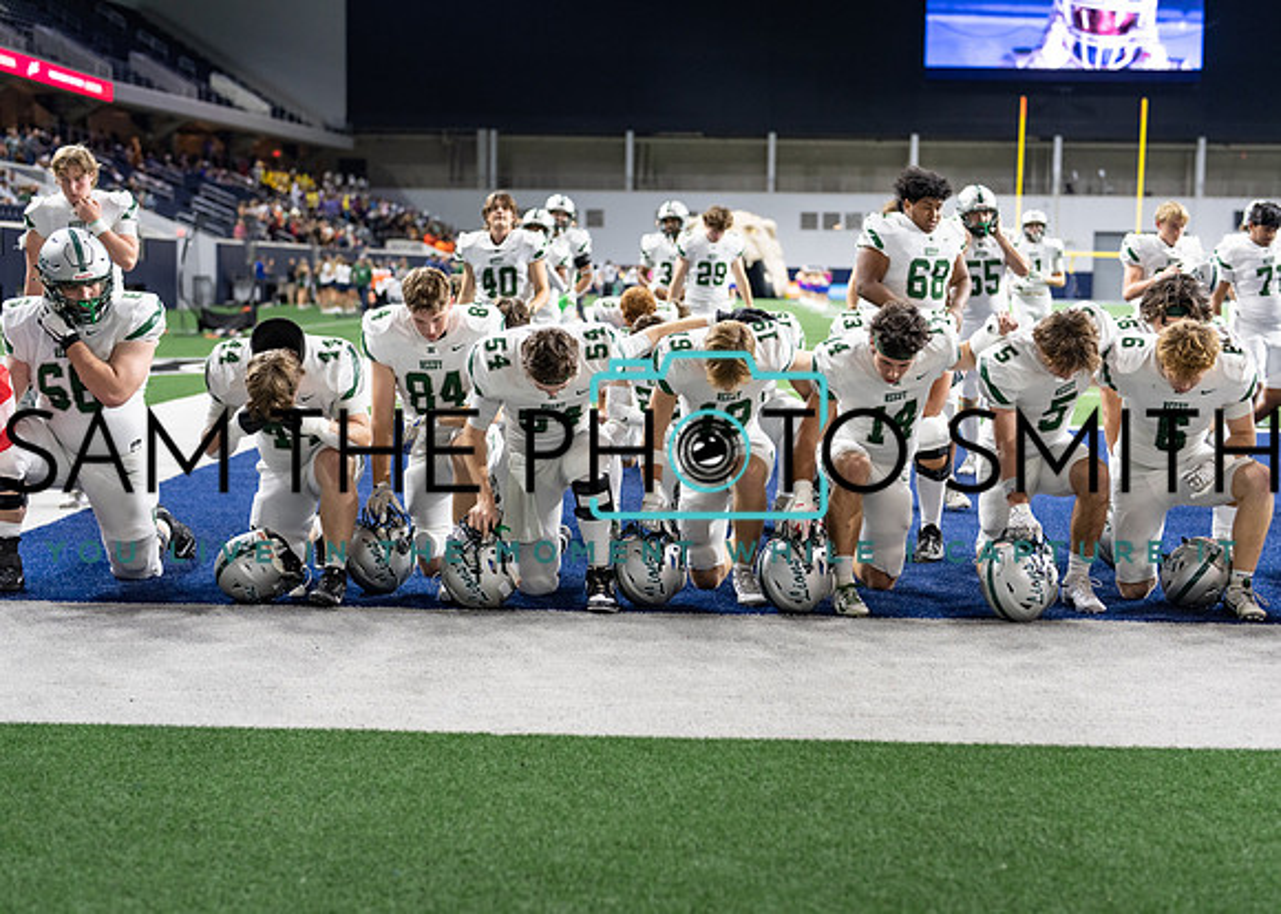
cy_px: 460
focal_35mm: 53
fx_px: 1938
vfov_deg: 26.5
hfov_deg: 36.6
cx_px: 677
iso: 800
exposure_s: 1/400
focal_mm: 50
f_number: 2
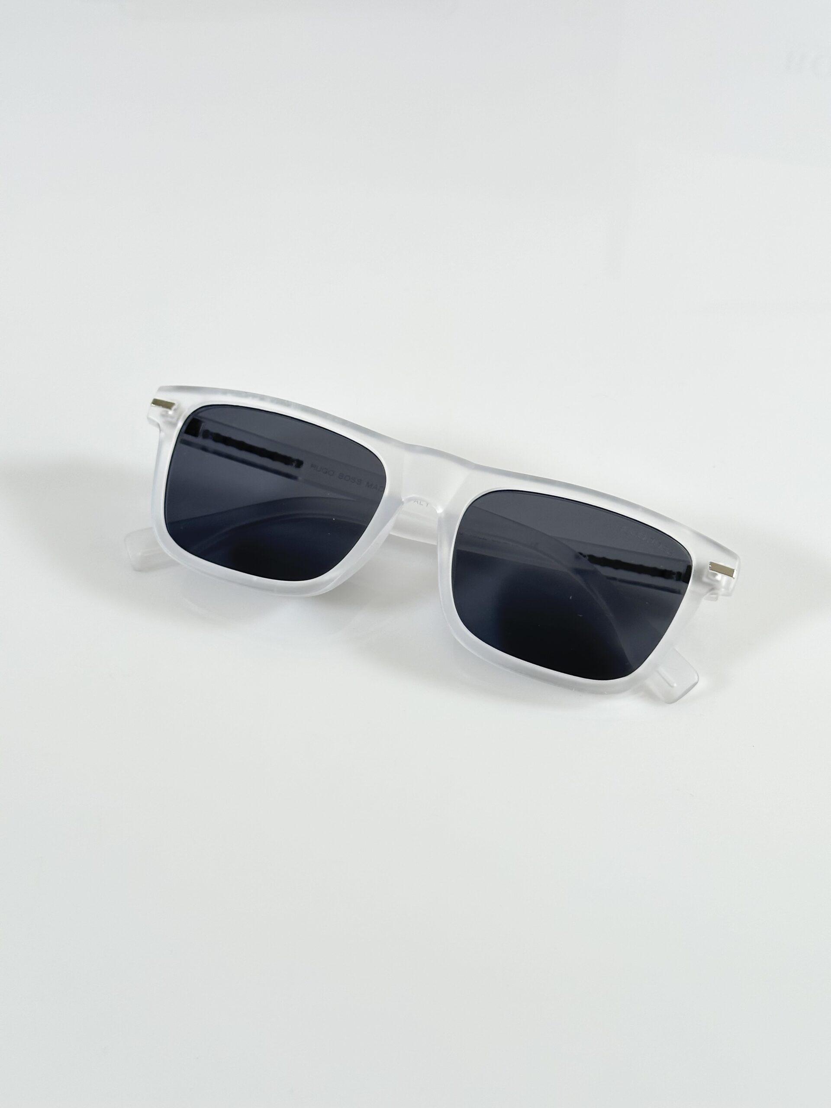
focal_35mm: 48
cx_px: 416
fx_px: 1536
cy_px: 554
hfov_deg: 30.3
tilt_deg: -47.9
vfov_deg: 39.7
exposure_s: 1/128
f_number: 1.78
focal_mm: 6.86
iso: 64
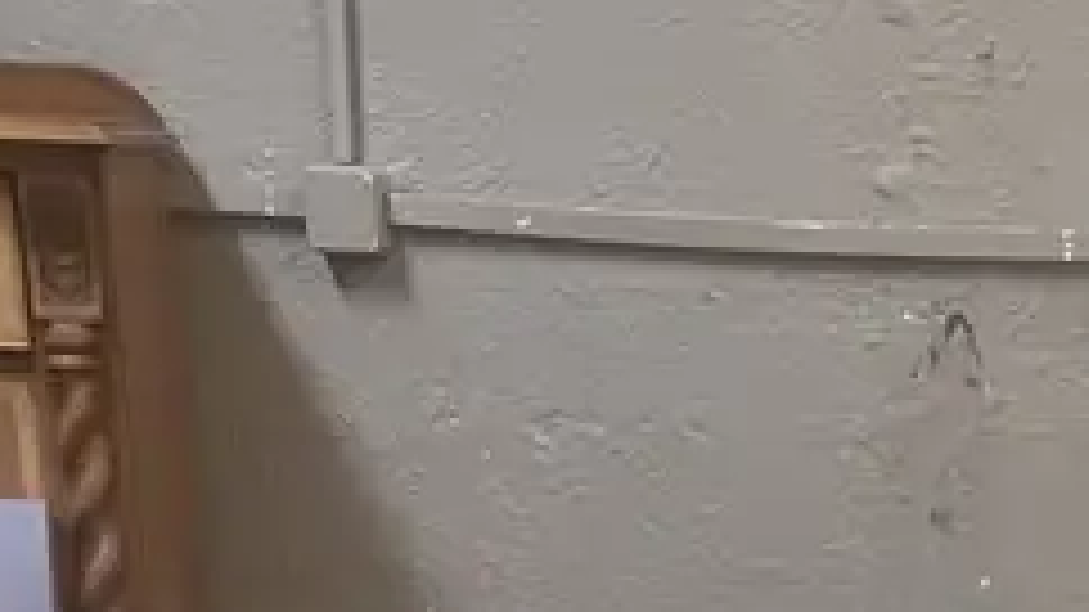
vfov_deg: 7.6
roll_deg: -2.9
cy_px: 2138
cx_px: 1323
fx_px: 3724
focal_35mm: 129
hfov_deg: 16.0
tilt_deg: -24.8
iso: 100
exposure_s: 1/50
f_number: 1.8
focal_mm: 3.99
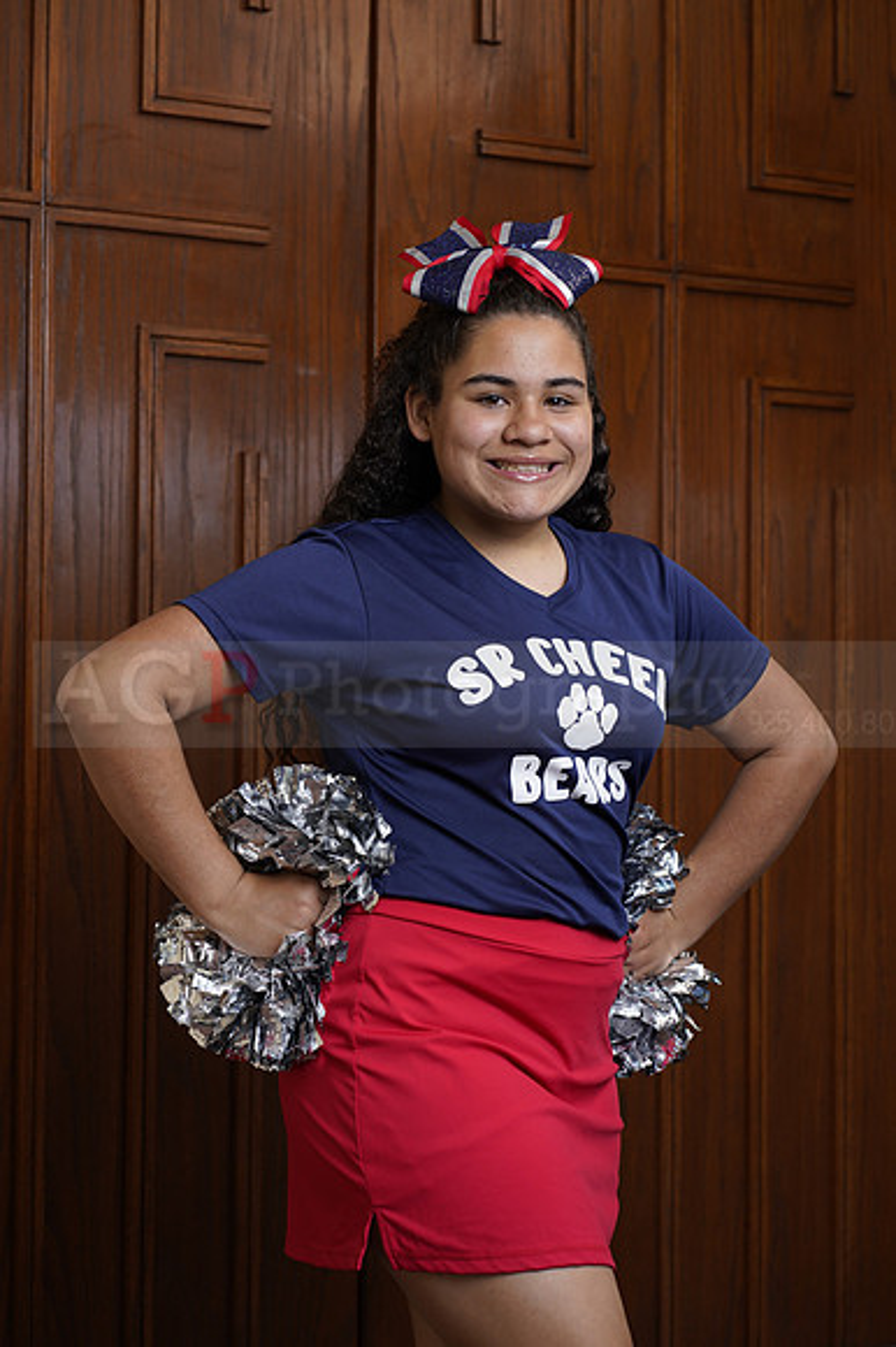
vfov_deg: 23.9
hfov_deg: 16.1
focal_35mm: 85
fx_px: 3177
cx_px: 448
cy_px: 674
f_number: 5.6
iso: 200
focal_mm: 85
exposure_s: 1/250
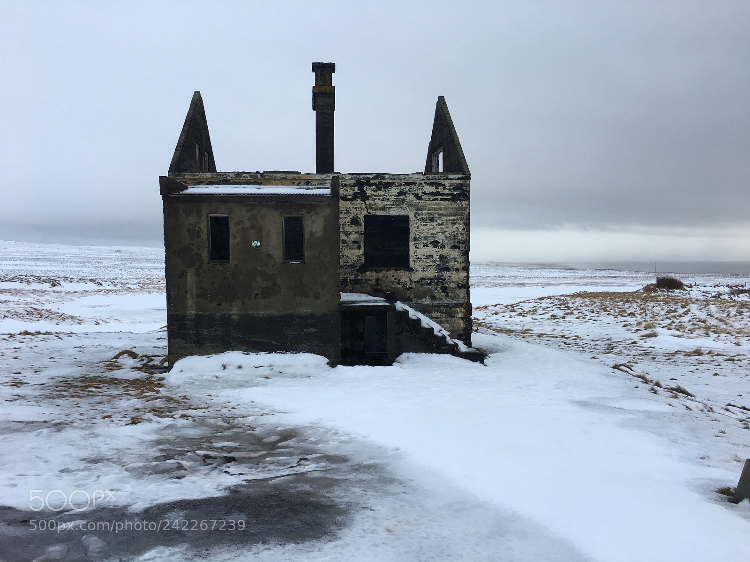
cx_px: 375
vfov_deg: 48.2
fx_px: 628
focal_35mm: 29
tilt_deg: -0.8
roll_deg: +0.5
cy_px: 281
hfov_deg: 61.7
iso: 40
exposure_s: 1/100
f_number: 2.2
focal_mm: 4.15
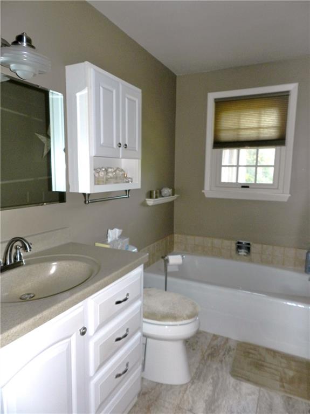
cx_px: 155
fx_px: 275
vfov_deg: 74.0
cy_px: 207
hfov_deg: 58.8
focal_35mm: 23
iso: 200
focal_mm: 4
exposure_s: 1/30
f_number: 3.4
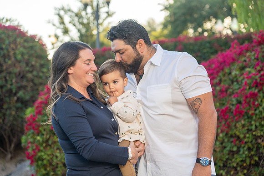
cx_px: 132
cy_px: 88
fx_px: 638
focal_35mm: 87
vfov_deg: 15.7
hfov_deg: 23.4
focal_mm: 87
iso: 160
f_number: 4
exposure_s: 1/200
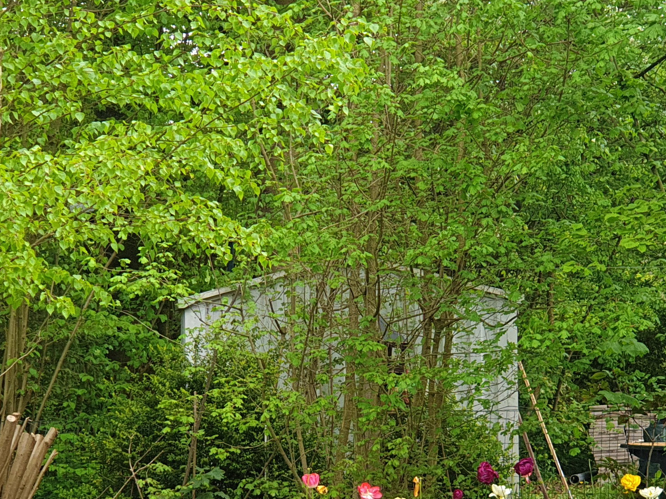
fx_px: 2731
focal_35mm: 142
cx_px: 384
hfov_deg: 13.9
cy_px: 417
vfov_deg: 10.4
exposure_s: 1/100
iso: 100
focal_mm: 6
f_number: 2.4
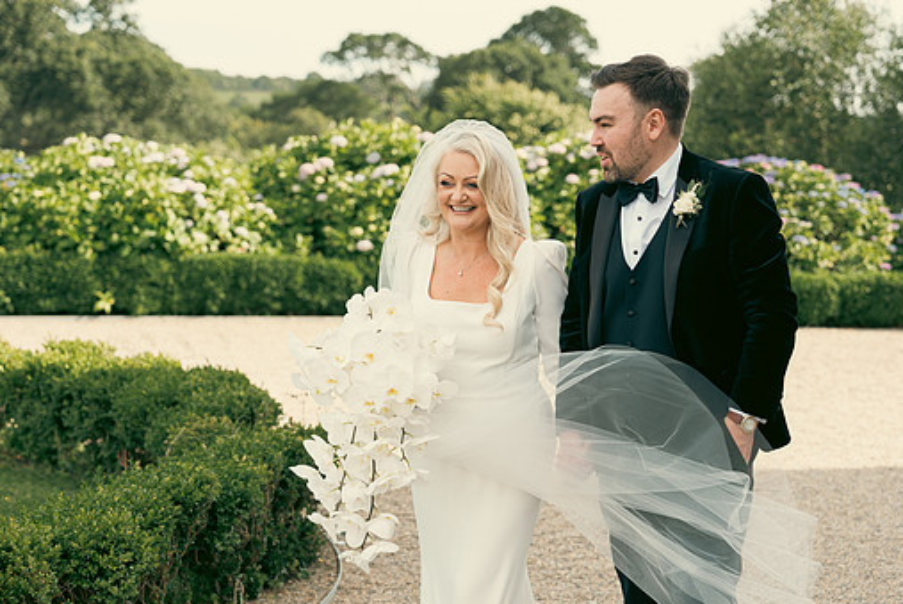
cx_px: 488
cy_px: 331
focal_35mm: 80
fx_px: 2008
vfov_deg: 17.1
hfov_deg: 25.3
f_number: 3.5
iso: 125
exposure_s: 1/400
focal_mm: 70
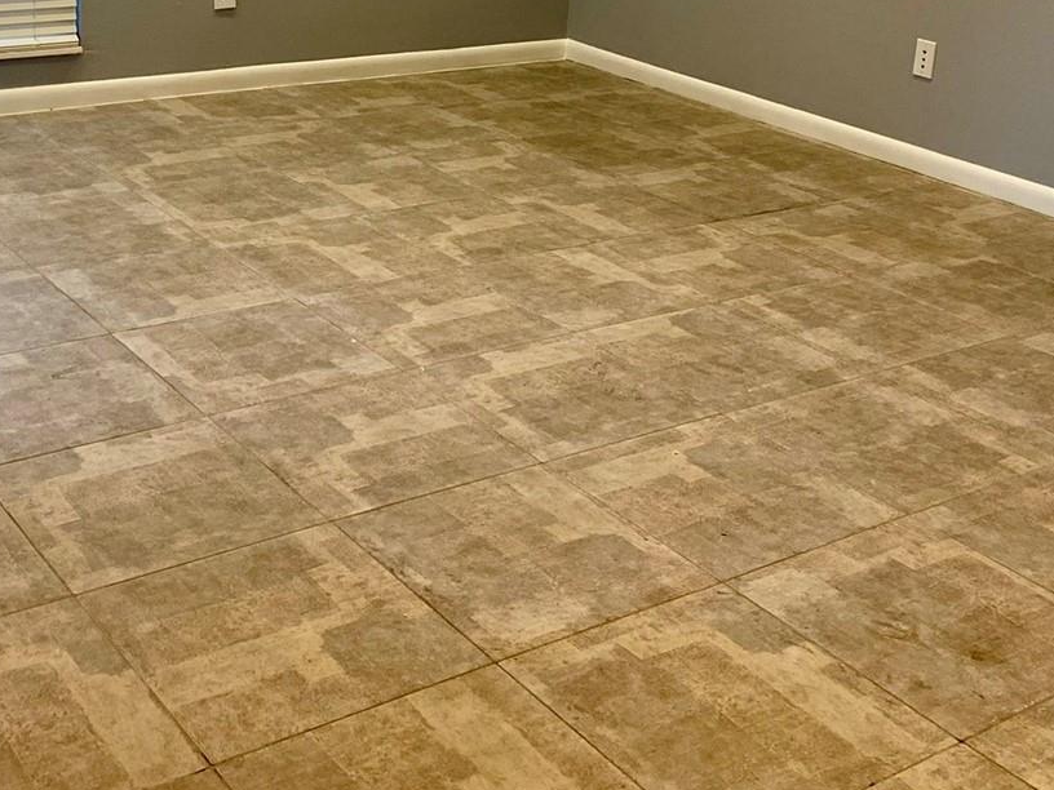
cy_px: 40
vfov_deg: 27.3
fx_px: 1553
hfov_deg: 37.2
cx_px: 381
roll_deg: -2.9
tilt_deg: -11.7
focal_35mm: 51
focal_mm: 4.25
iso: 125
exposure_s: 1/120
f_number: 1.8
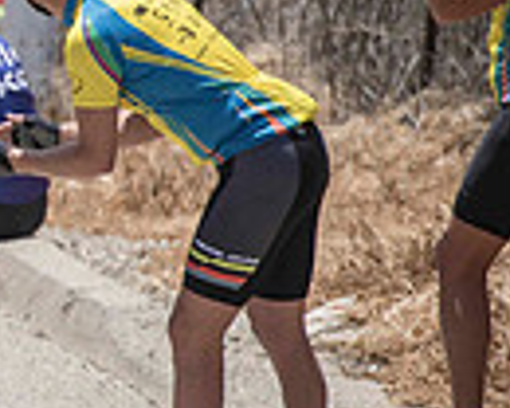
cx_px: -596
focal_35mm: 919
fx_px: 13871
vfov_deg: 1.7
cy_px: 115
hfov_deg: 2.1
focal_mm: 200
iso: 100
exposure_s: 1/1000
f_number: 4
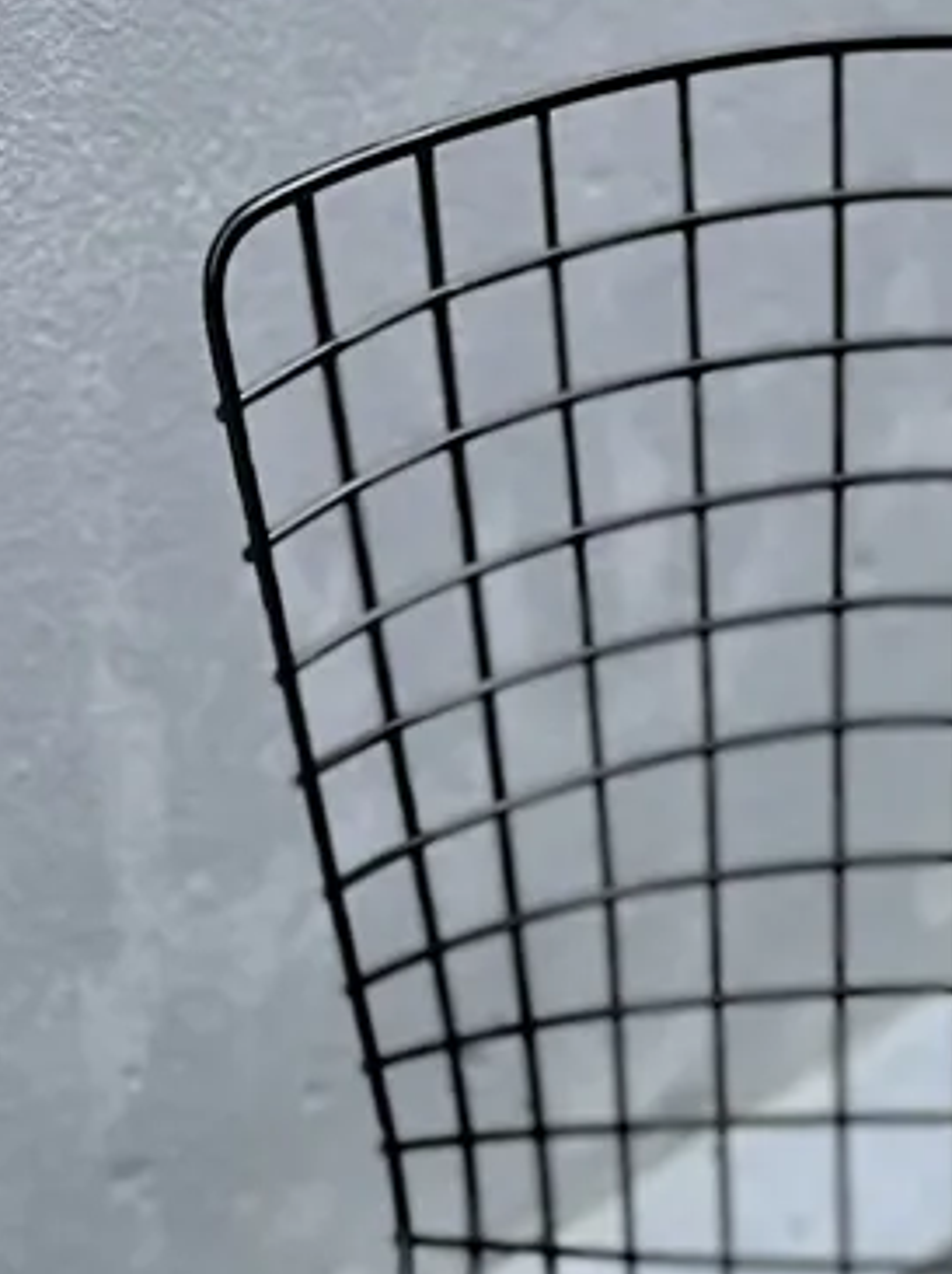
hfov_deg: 18.1
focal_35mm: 79
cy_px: 1902
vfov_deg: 21.0
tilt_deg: -46.8
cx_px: 1001
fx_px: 2902
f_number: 1.78
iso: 80
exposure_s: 1/501
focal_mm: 6.86
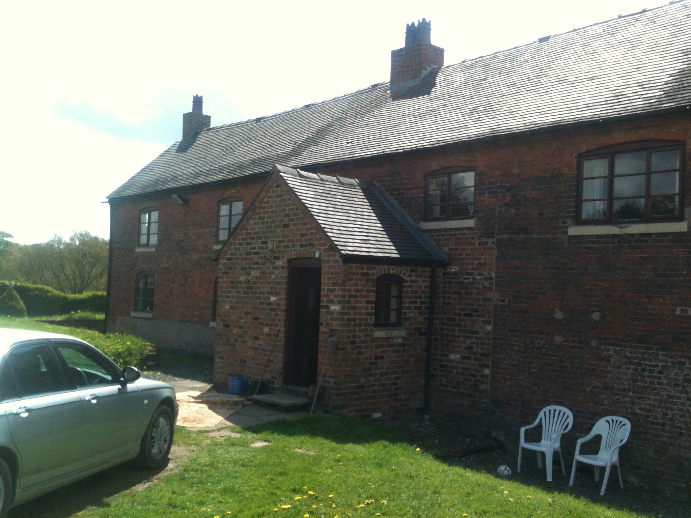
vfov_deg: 40.7
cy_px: 259
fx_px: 699
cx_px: 346
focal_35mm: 35
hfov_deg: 52.6
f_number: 2.8
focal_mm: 3.85
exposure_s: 1/854
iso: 64
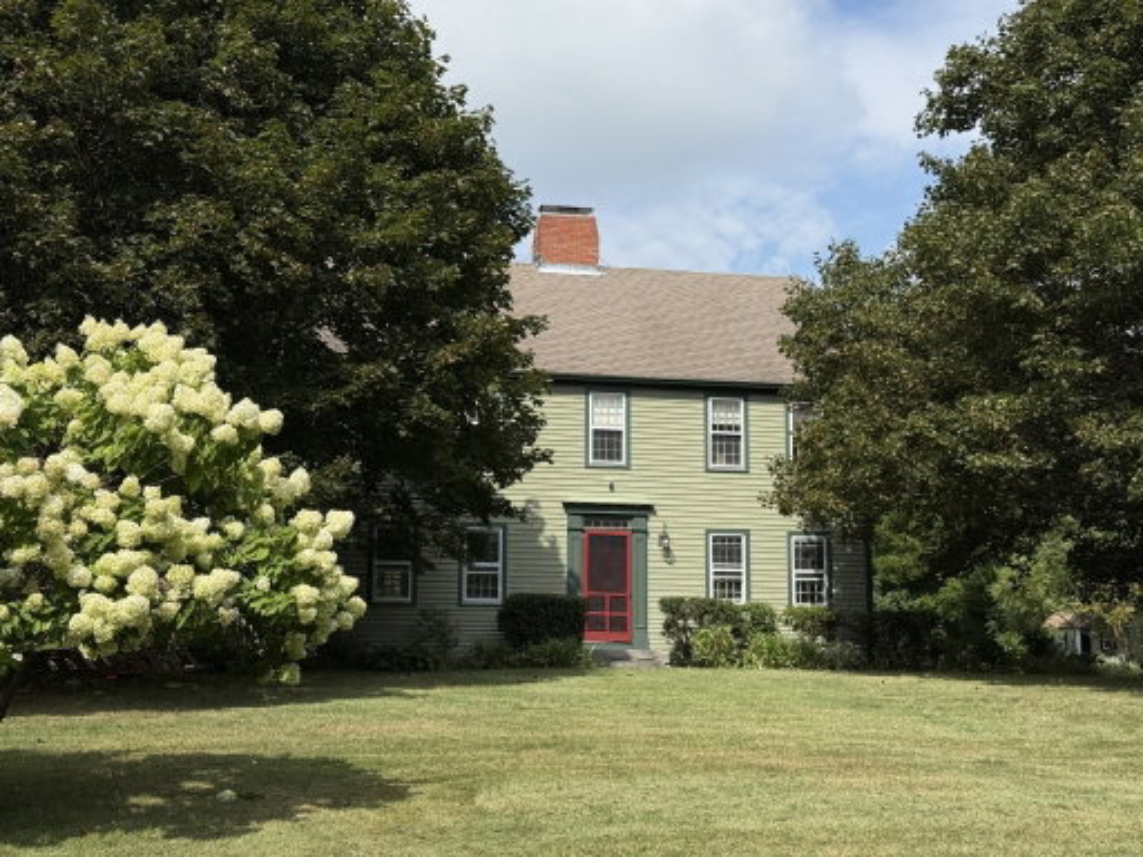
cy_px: 428
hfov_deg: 39.7
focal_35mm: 48
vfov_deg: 30.3
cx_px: 572
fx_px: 1585
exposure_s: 1/9901
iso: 64
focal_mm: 6.76
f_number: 1.78
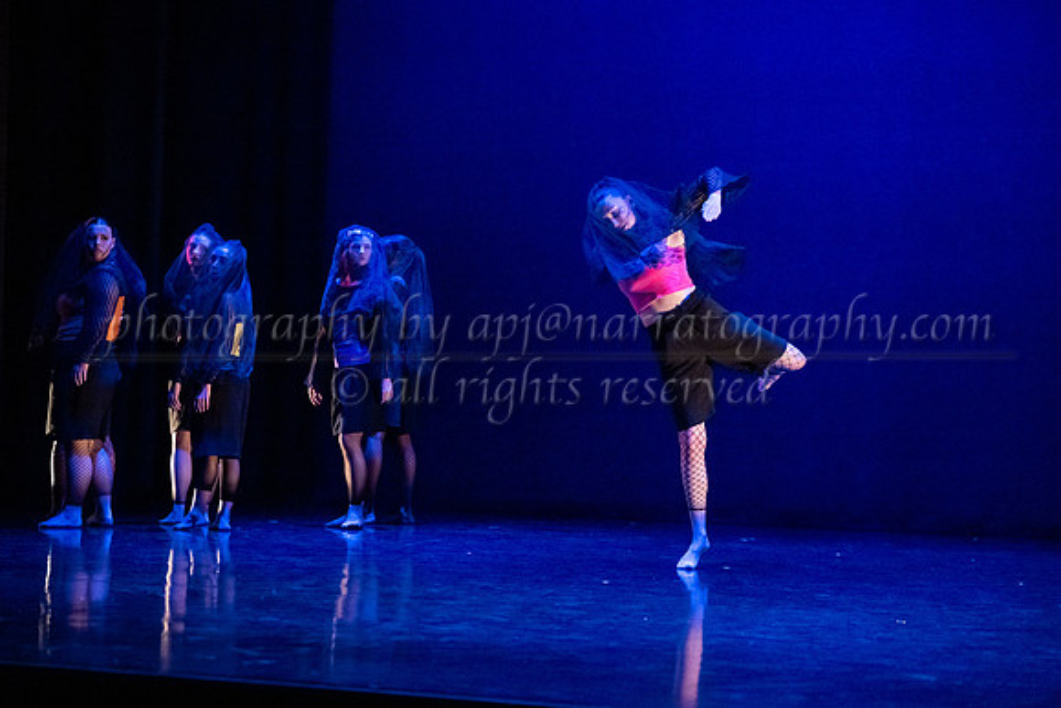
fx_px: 2376
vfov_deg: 16.9
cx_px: 564
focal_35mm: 81
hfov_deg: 25.2
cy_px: 347
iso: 4000
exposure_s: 1/250
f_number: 3.5
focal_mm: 75
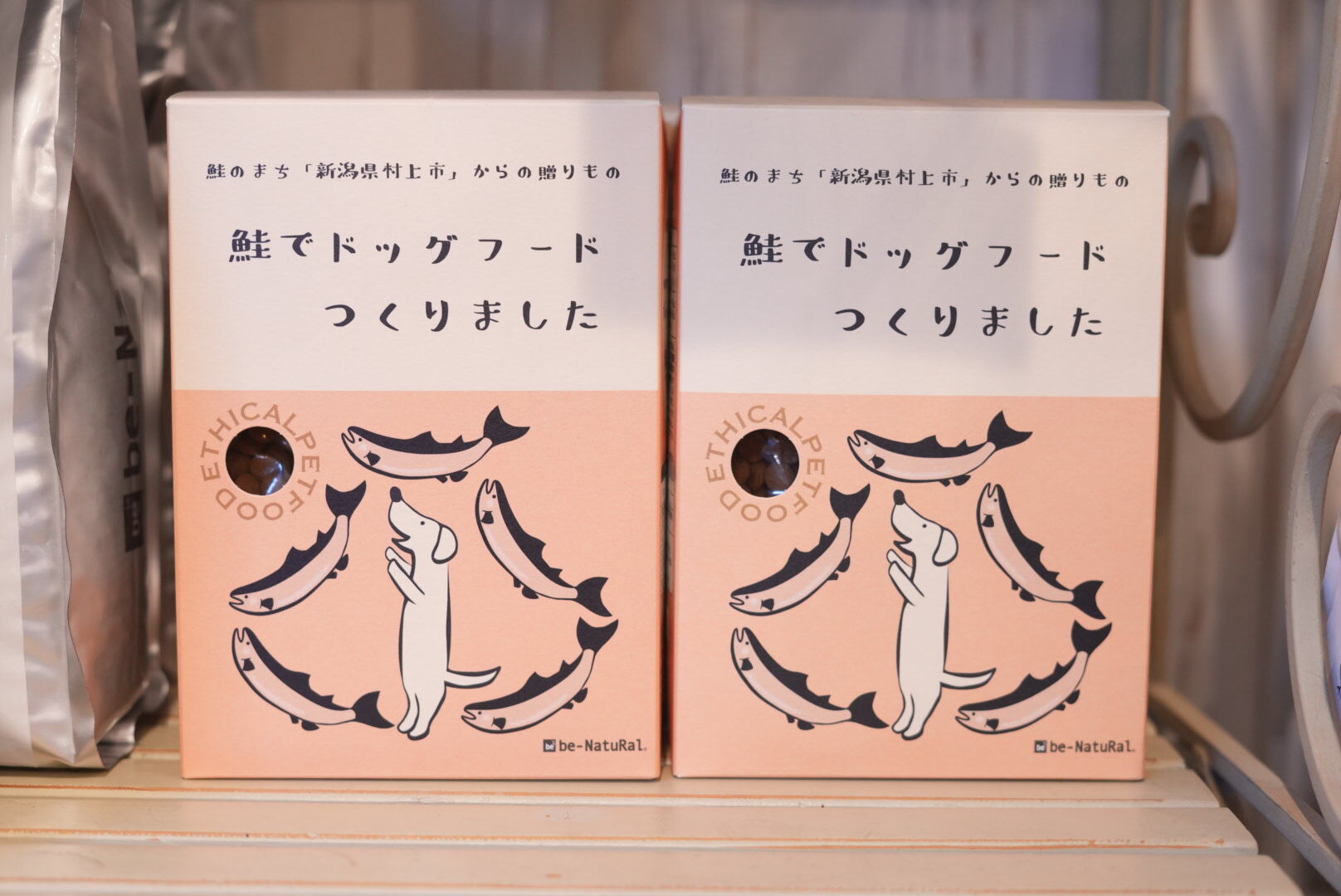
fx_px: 1864
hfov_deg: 39.6
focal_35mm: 50
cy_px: 448
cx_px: 670
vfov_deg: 27.0
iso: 1600
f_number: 3.5
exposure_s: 1/50
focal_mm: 50
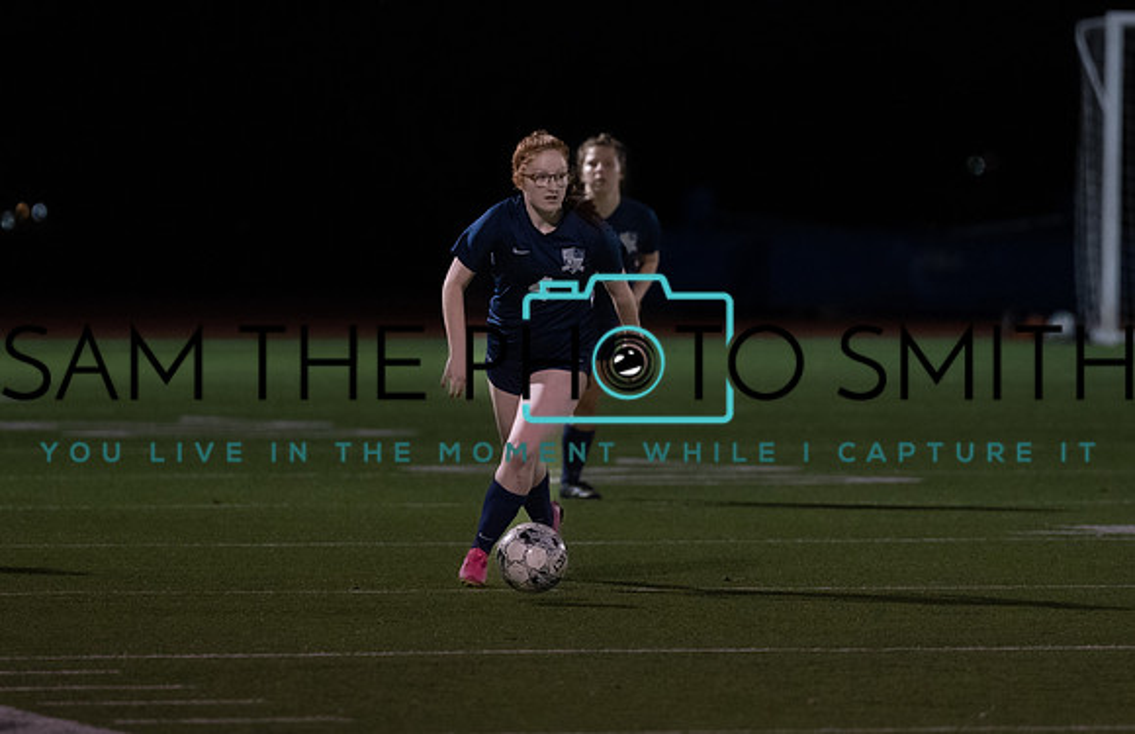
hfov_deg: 5.5
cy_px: 305
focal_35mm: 376
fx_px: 11735
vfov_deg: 3.6
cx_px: 586
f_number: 2.8
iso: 4000
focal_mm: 200
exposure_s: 1/1000
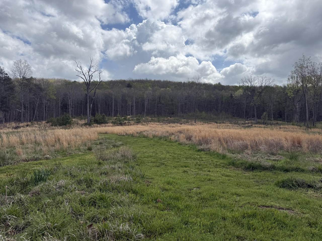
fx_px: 223
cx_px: 161
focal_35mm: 24
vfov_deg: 56.8
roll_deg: +0.0
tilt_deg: +2.4
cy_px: 120
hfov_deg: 71.6
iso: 80
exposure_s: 1/8130
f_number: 1.78
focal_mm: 6.76
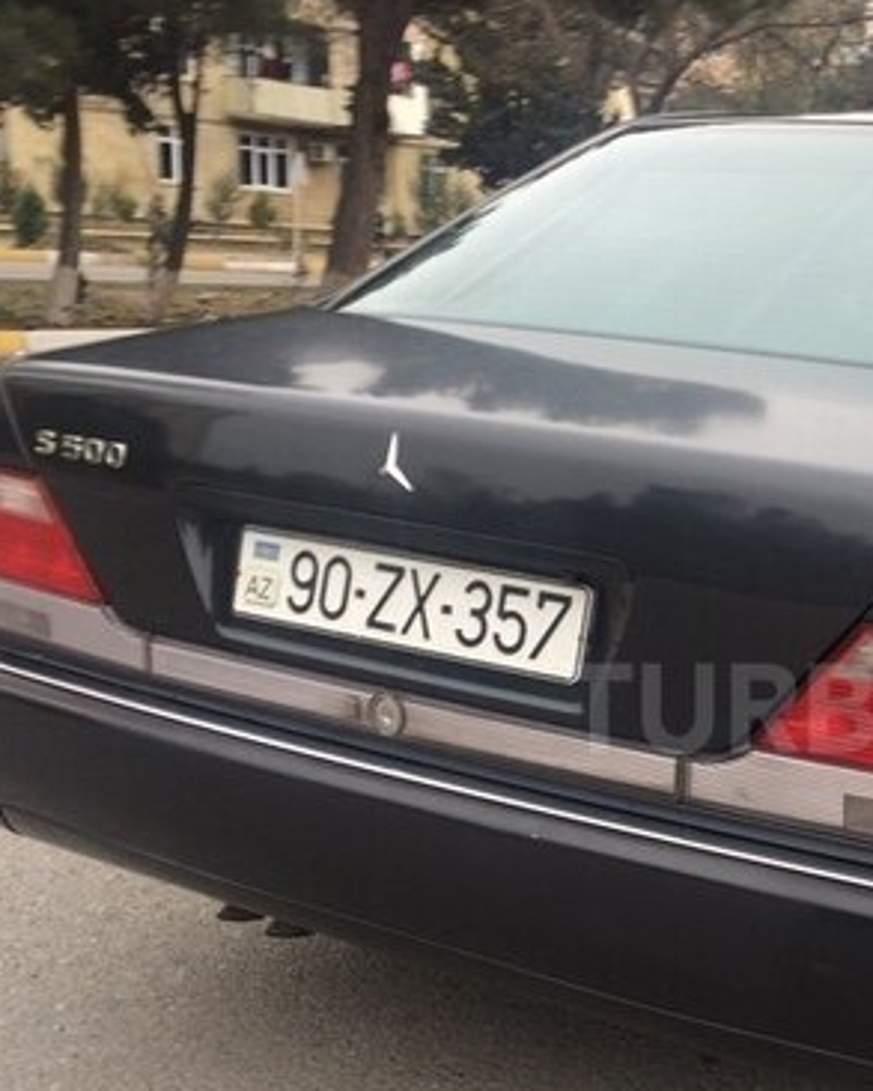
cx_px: 870
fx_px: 1646
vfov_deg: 36.3
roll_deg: -2.2
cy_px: 708
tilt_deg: -20.0
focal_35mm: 51
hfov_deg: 28.0
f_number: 2.2
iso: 32
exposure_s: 1/50
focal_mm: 4.15
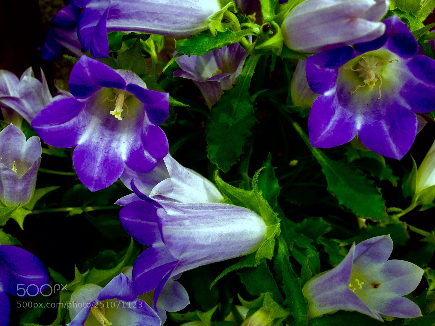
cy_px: 163
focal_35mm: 33
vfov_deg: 42.9
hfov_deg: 55.4
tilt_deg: -32.0
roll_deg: +1.7
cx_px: 218
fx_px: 415
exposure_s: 1/310
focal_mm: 4.12
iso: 50
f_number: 2.4
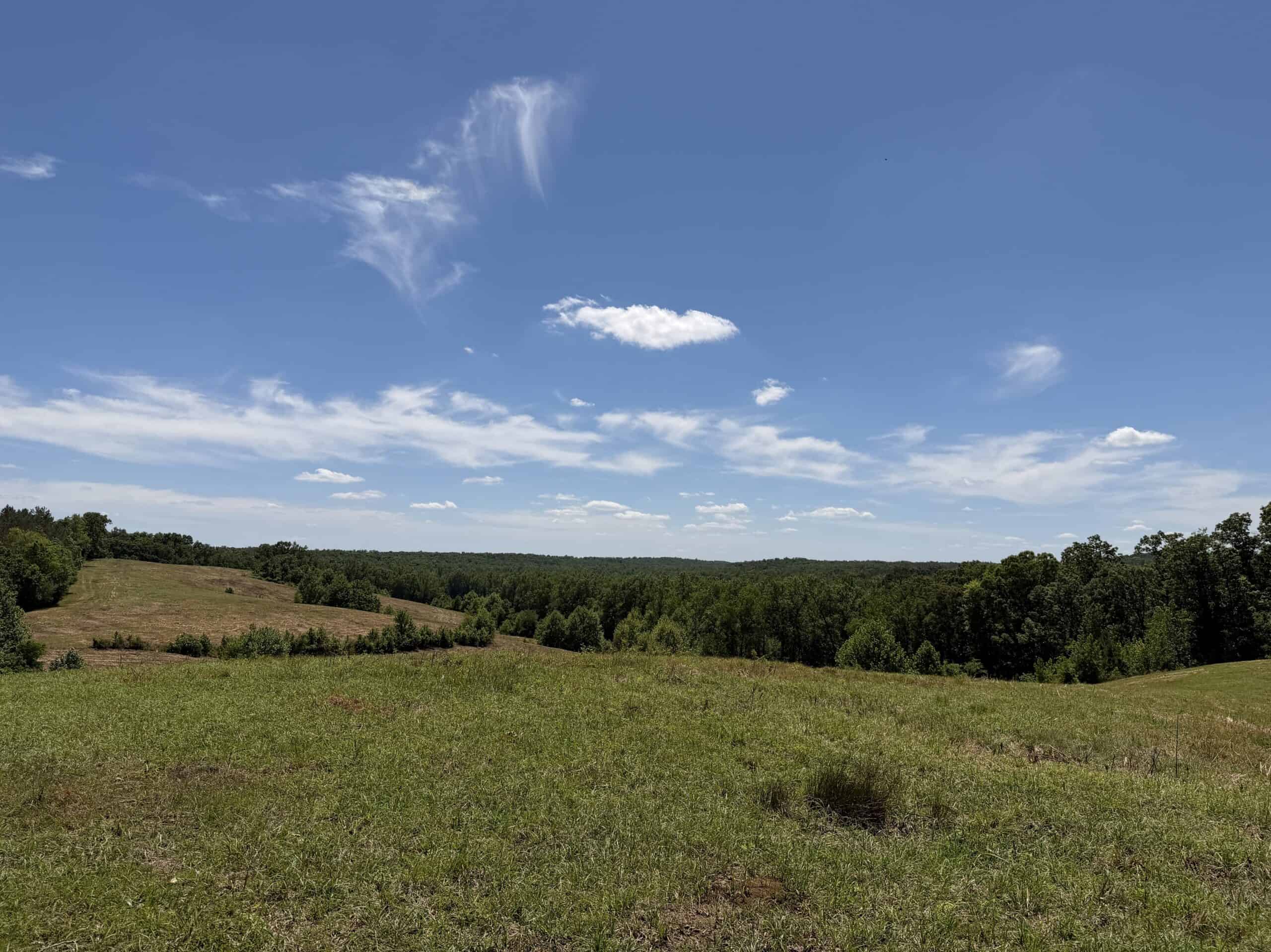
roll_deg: +1.0
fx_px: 881
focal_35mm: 24
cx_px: 636
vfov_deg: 56.8
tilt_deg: +5.2
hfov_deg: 71.6
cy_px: 476
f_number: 1.78
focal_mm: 6.76
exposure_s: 1/10309
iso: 80
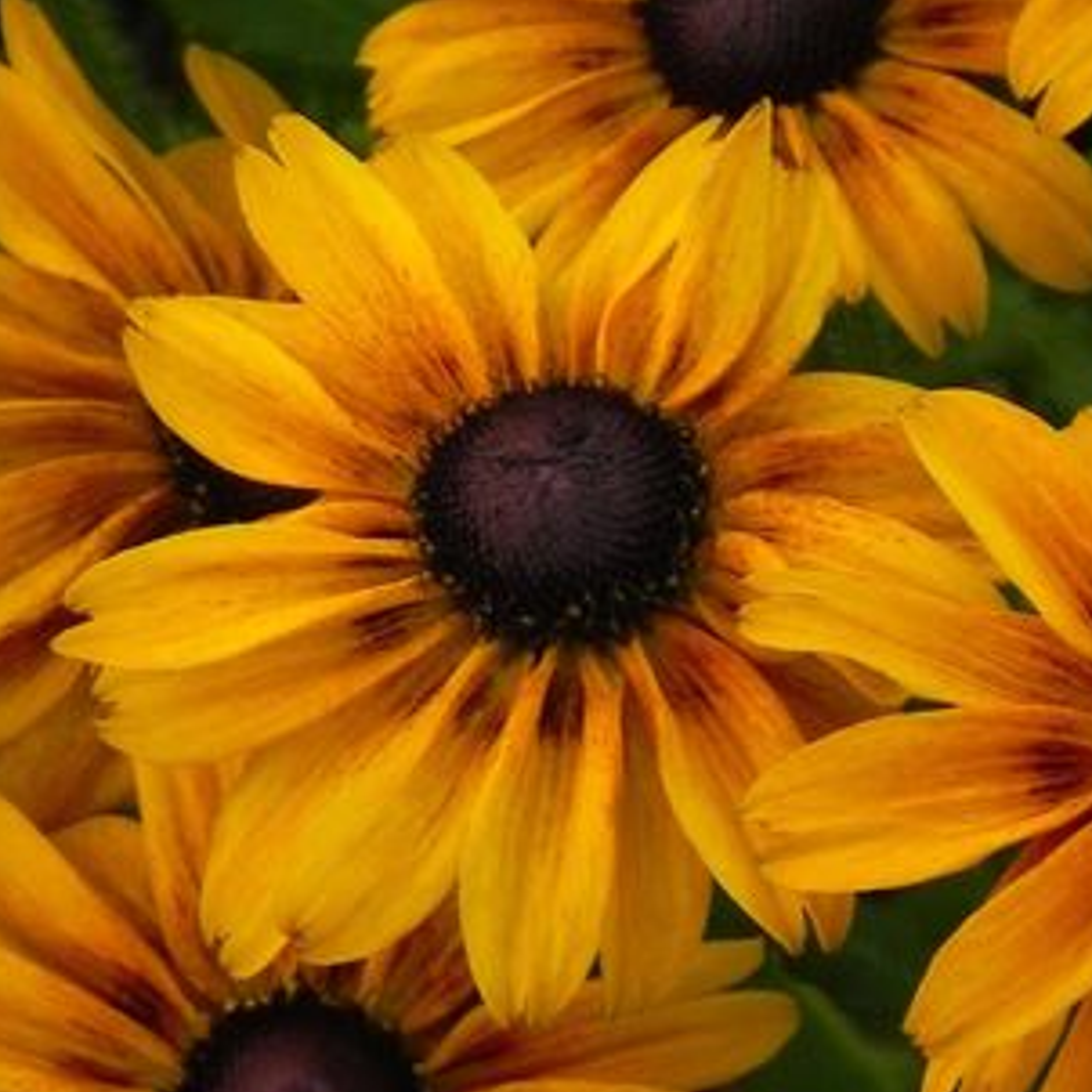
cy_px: 282
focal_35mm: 302
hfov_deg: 5.8
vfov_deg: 5.8
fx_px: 10778
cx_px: 369
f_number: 5
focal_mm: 23
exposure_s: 1/40
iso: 160
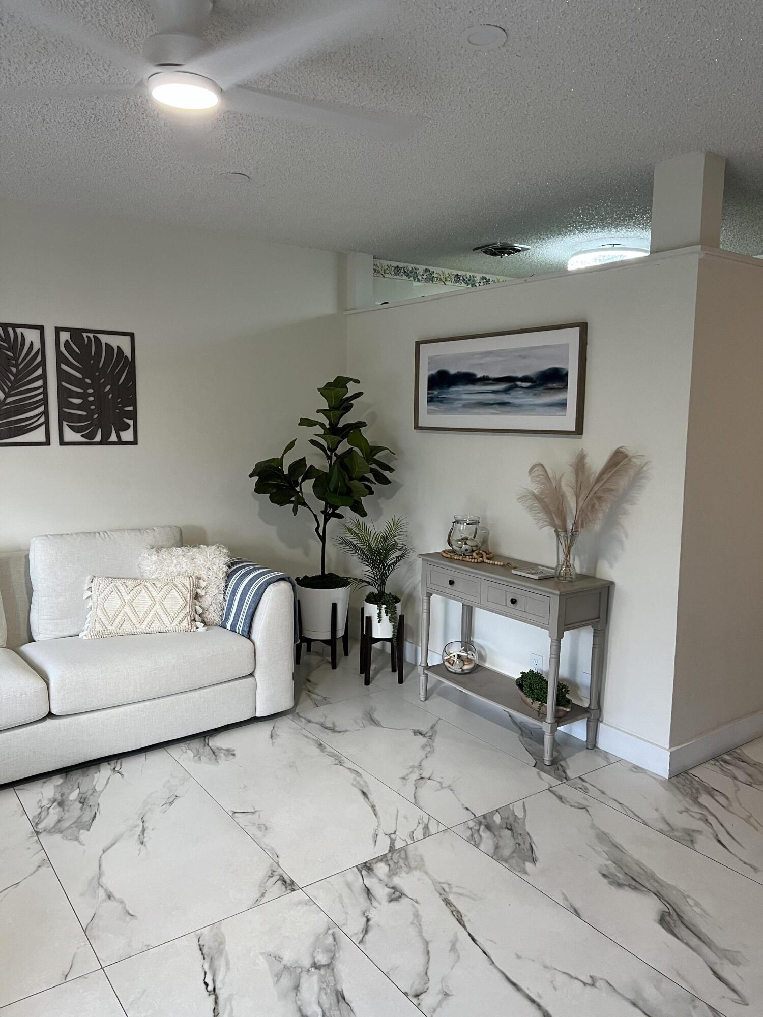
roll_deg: -0.6
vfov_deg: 67.3
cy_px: 508
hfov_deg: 53.1
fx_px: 764
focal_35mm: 26
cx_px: 382
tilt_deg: -6.9
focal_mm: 5.7
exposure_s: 1/60
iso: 80
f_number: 1.5
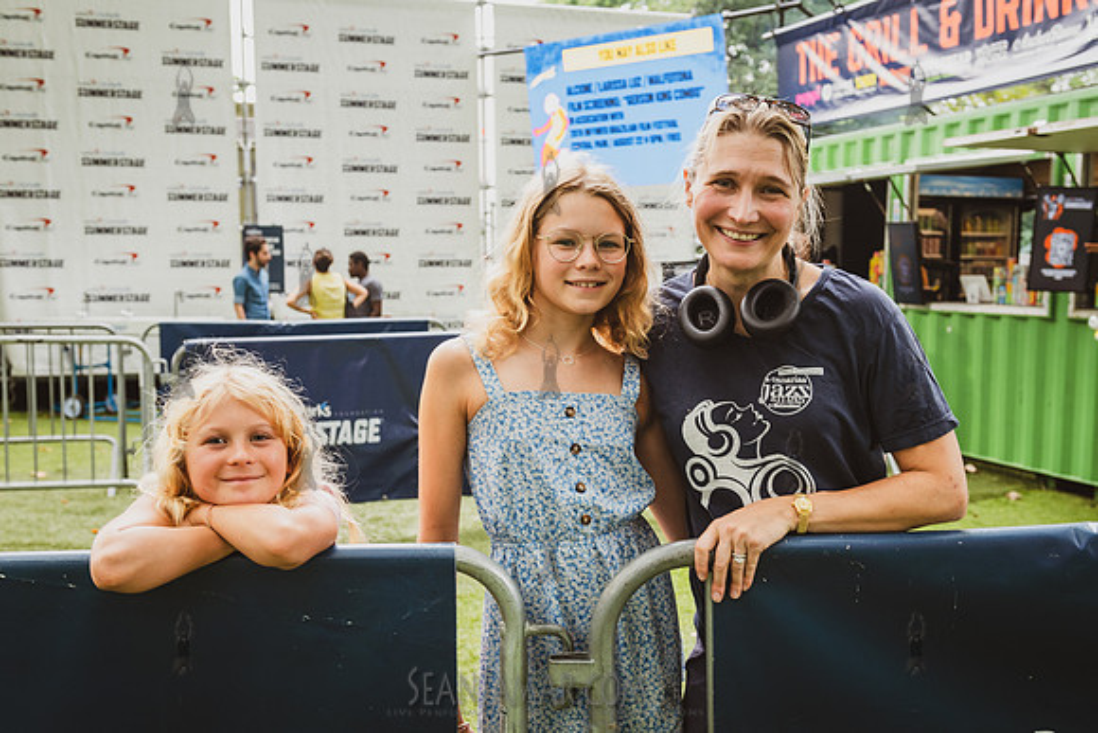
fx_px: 1245
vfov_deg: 32.8
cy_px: 411
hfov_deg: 47.6
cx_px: 574
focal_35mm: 41
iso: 500
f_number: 4
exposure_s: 1/100
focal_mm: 36
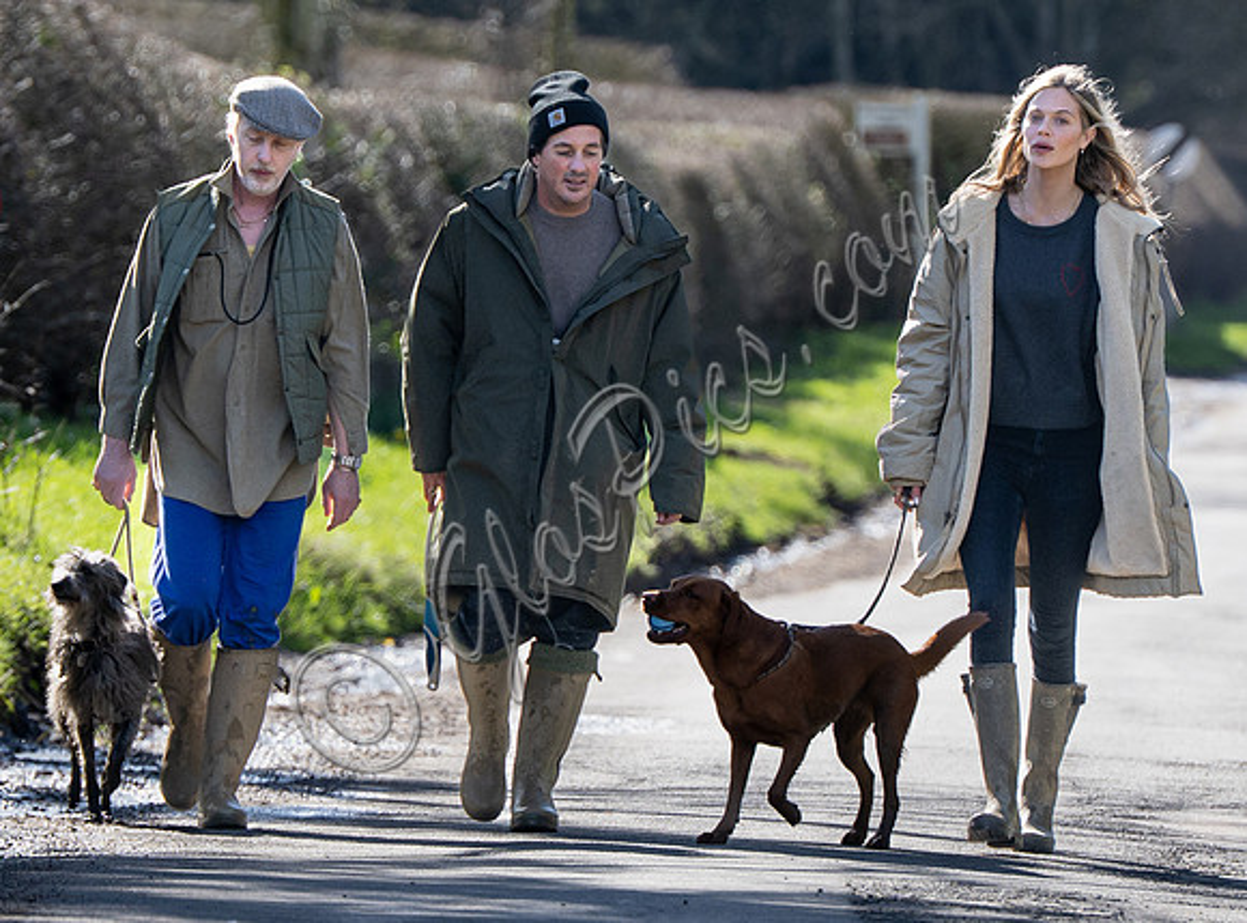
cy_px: 488
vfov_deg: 2.5
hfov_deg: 3.3
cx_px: 505
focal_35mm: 598
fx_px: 21442
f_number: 4.5
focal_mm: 200
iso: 400
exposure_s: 1/1000
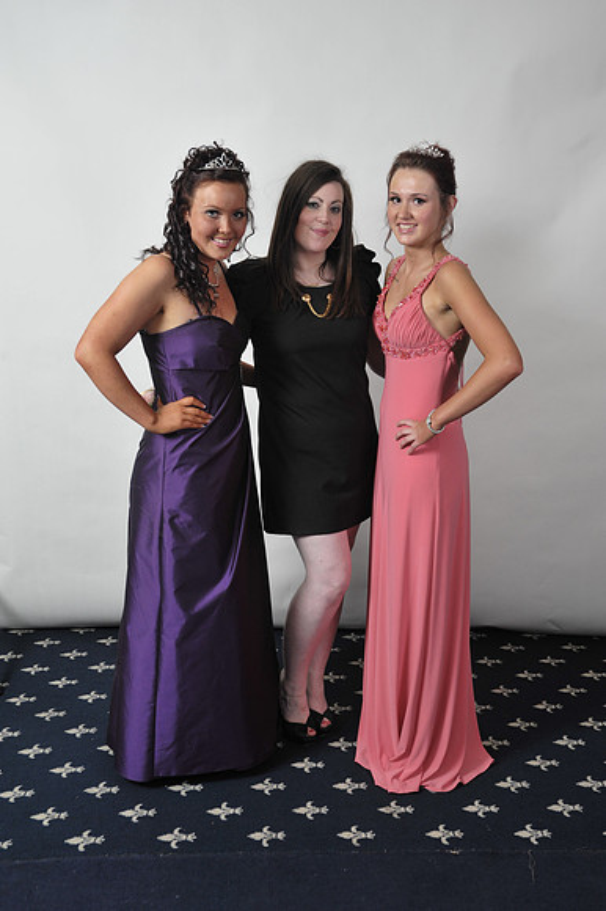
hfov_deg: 33.4
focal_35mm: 40
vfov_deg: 48.5
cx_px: 303
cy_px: 456
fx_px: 1011
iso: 1000
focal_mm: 40
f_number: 7.1
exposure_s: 1/160
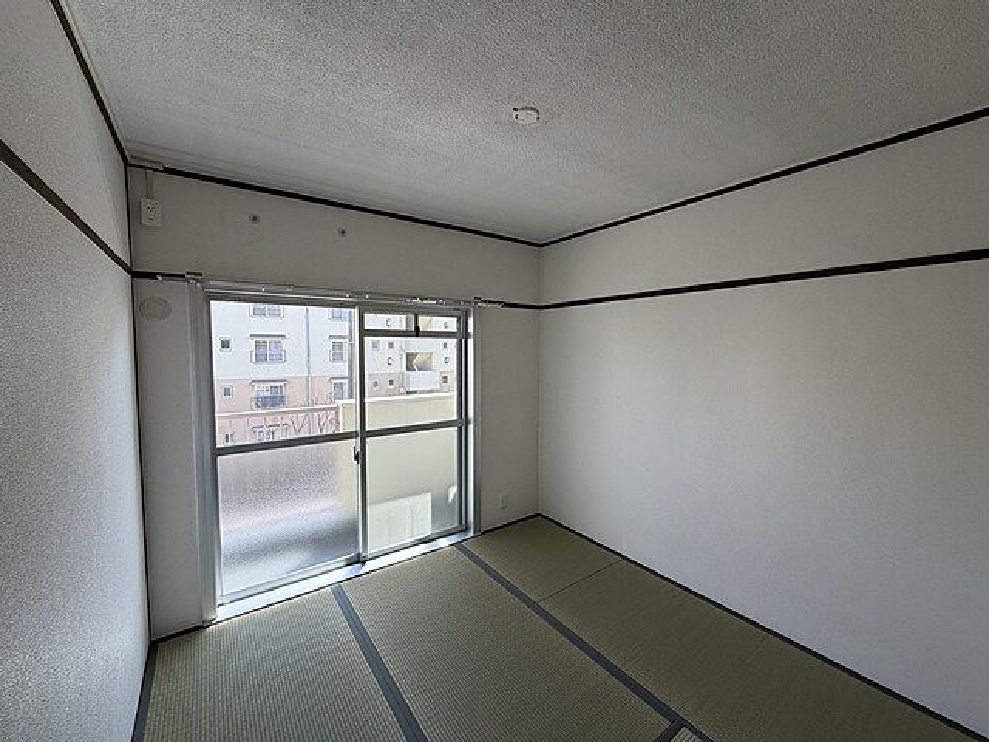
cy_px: 371
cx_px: 494
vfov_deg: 85.7
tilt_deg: -3.8
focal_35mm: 14
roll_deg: +0.4
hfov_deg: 102.1
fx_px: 400
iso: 40
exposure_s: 1/228
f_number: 2.2
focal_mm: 2.22
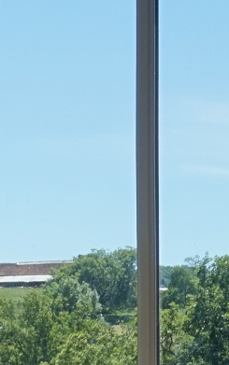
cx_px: -302
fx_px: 1790
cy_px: 429
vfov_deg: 11.4
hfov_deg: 6.9
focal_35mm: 180
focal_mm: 23
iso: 100
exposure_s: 1/100
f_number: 9
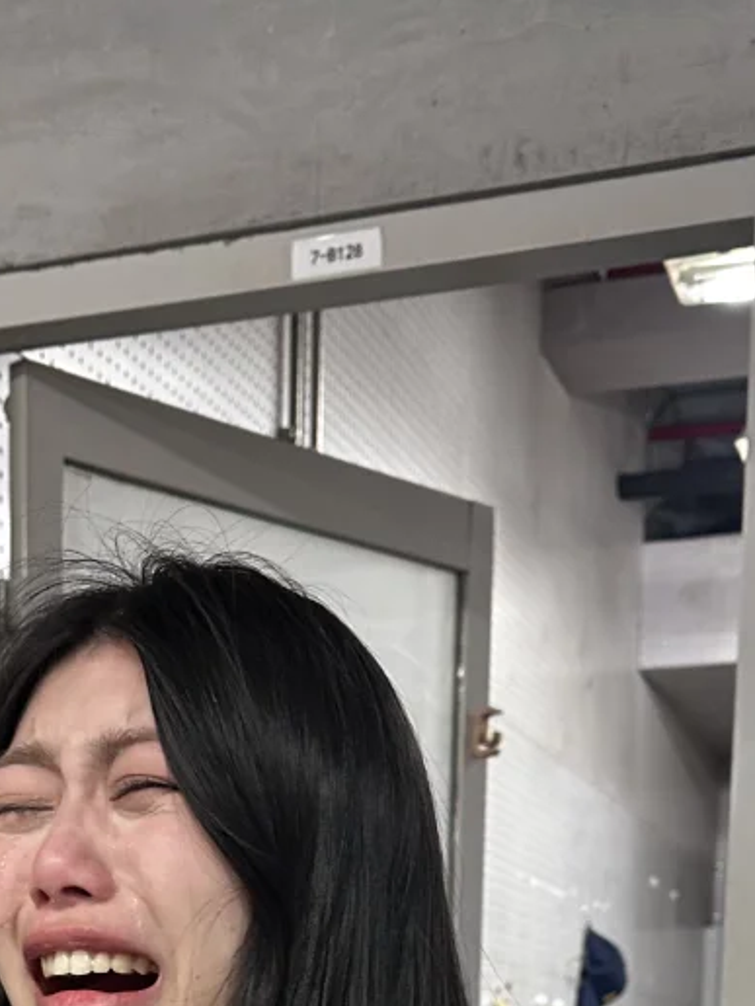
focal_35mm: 67
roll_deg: -0.7
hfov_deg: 21.7
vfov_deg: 25.1
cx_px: 162
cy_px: 1310
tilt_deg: -5.4
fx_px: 1948
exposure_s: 1/50
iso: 320
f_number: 1.78
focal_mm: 6.86
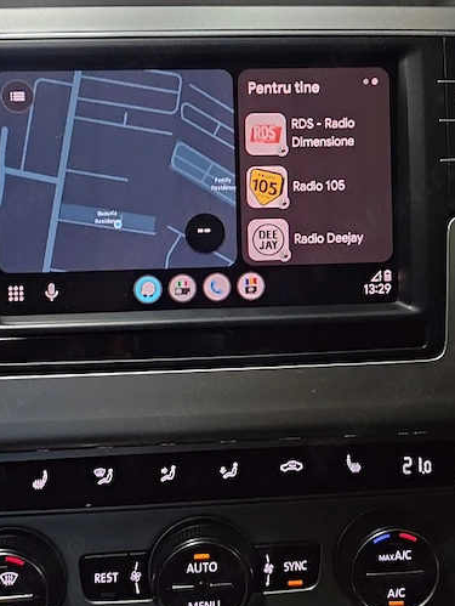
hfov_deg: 36.0
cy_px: 242
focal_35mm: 40
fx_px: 700
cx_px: 245
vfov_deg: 46.5
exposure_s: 1/25
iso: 1754
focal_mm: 5.43
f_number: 1.89
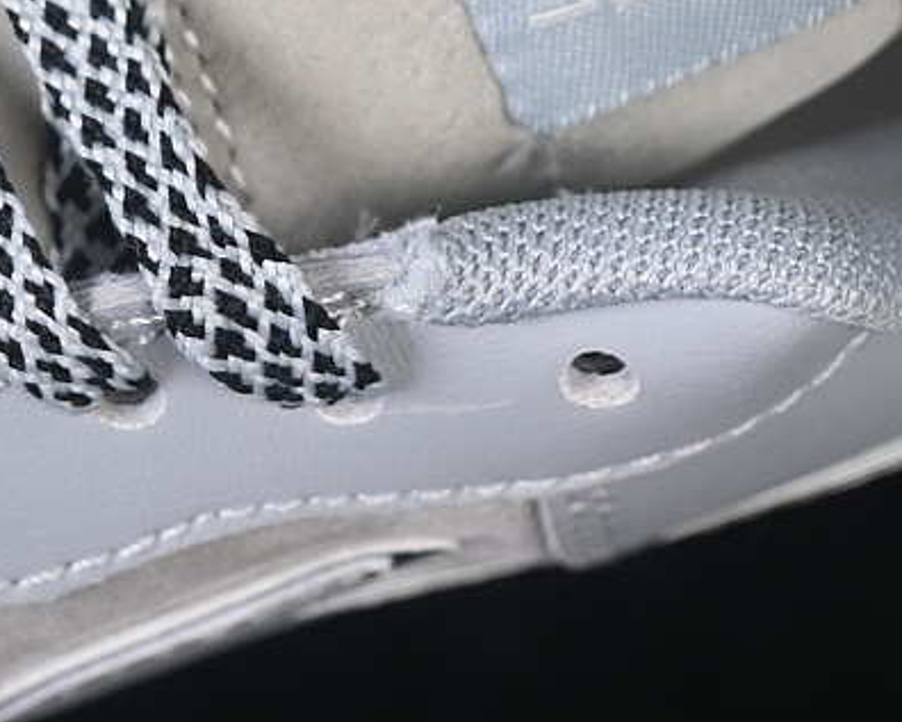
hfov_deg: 10.0
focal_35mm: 192
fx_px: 5127
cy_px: -75
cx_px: 273
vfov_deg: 8.0
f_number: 7.1
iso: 160
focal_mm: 50
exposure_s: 1/80
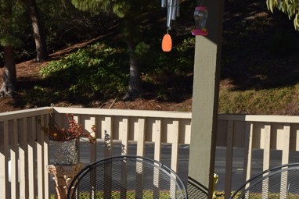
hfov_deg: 27.3
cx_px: 64
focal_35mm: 73
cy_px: 142
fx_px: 605
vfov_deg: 18.6
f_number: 11
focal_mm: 29
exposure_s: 1/200
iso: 100
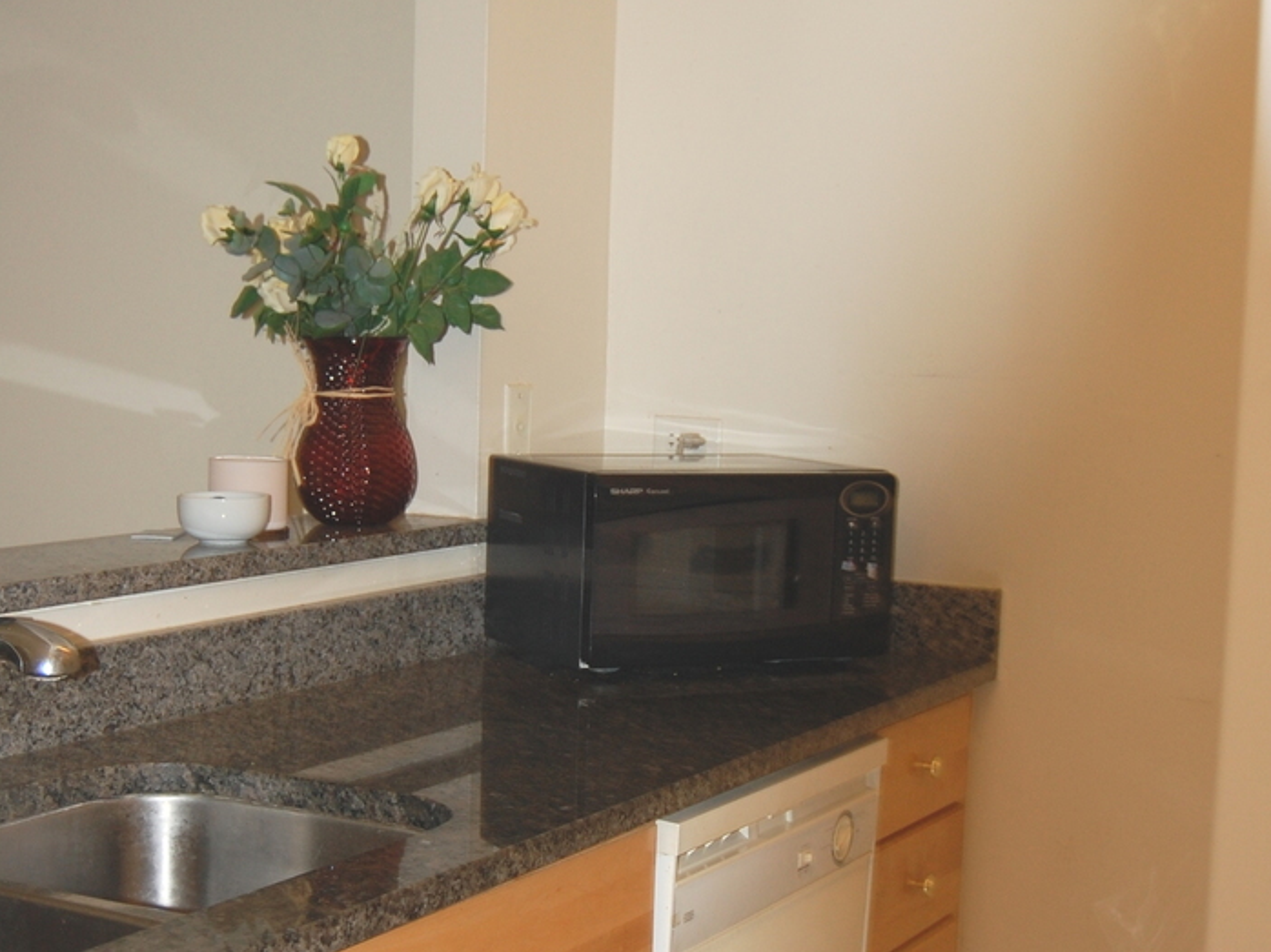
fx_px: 2129
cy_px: 595
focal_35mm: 58
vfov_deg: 25.1
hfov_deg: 33.2
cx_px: 637
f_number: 4.2
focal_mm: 26
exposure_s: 1/60
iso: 400
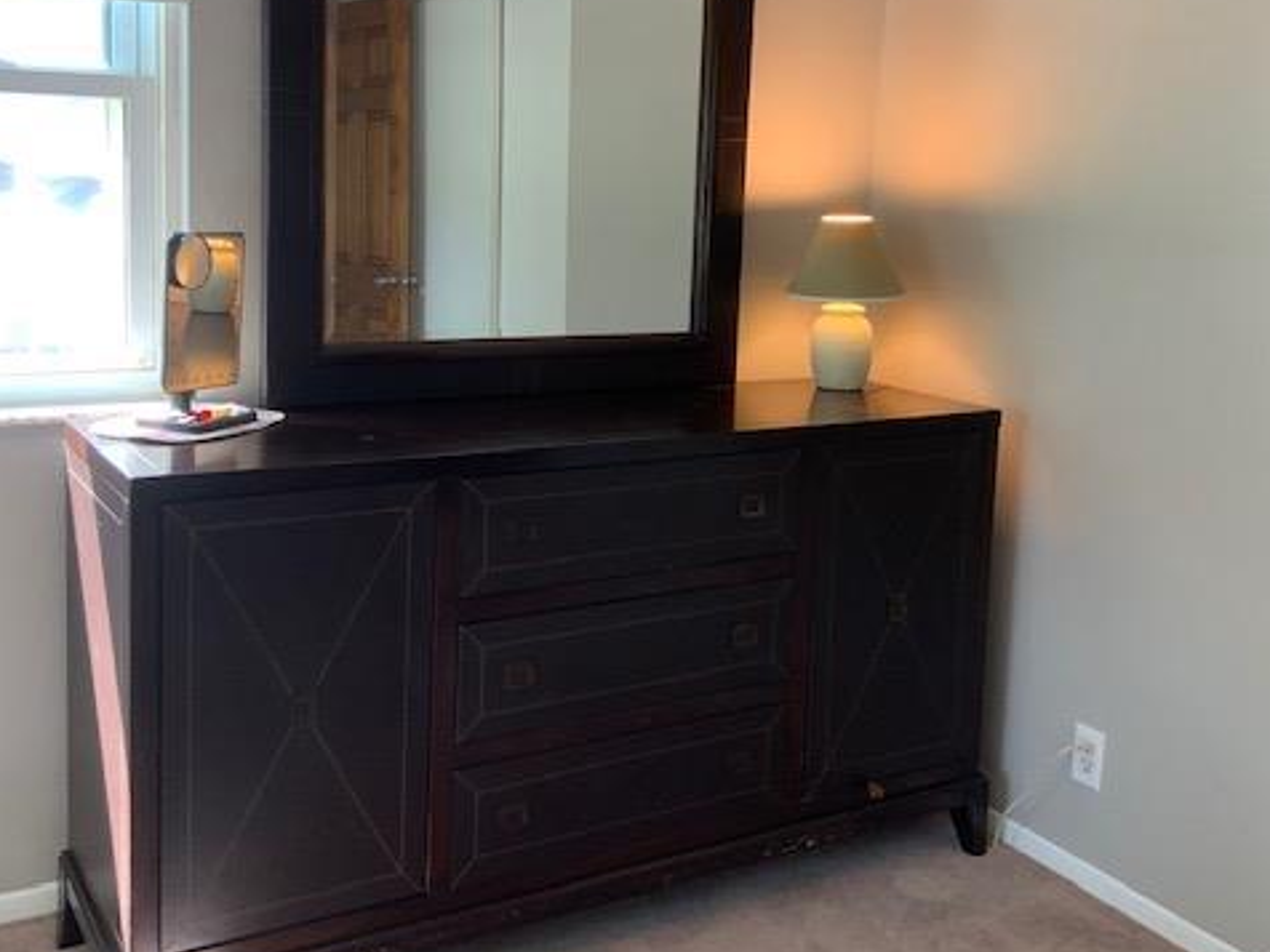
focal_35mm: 39
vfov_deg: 36.6
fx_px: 1431
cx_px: 630
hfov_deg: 47.9
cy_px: 344
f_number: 1.8
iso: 125
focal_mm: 3
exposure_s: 1/60
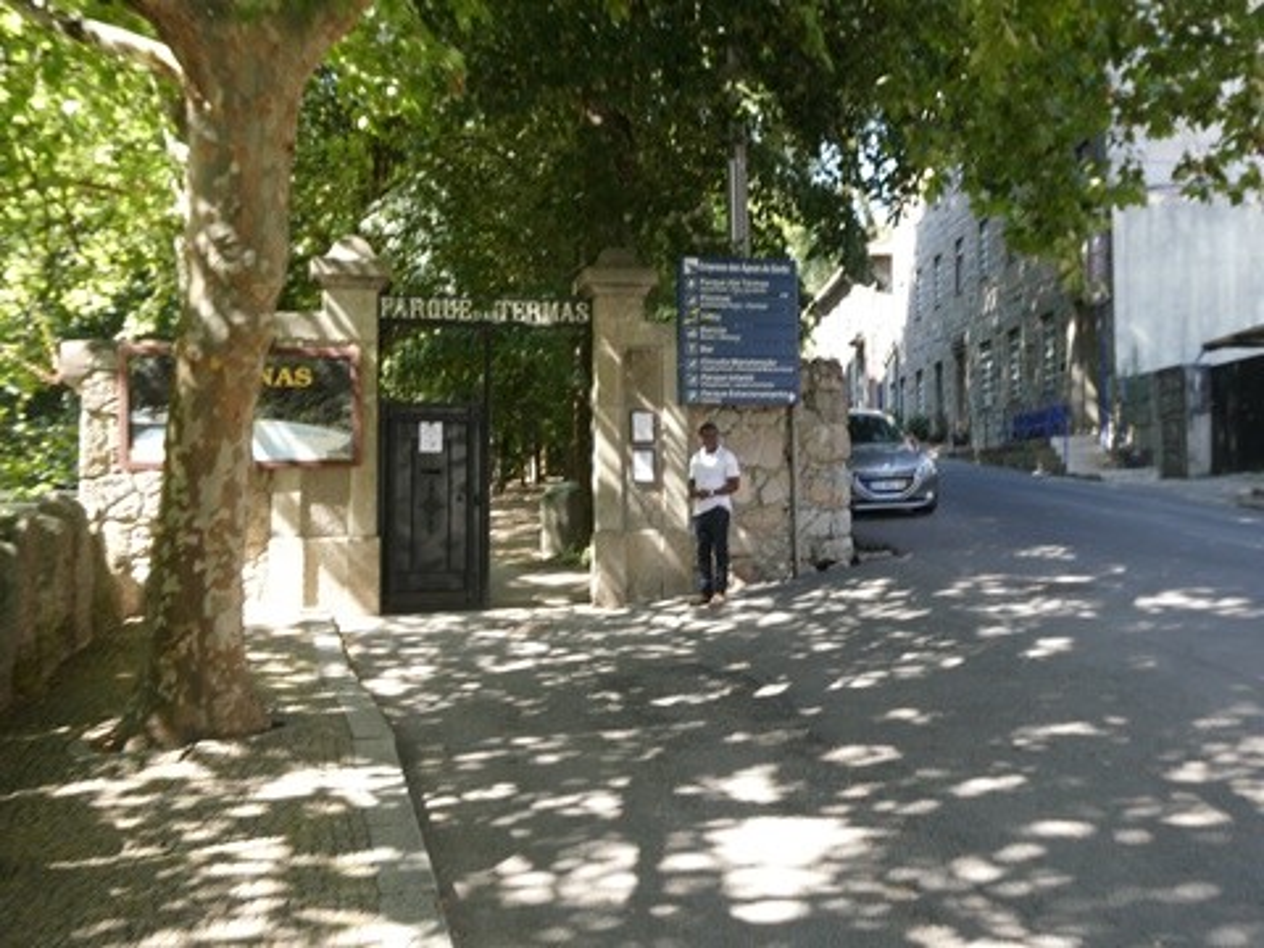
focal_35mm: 33
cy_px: 474
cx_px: 632
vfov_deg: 42.9
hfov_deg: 55.4
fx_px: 1205
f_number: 3.6
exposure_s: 1/80
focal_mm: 5.8
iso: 125
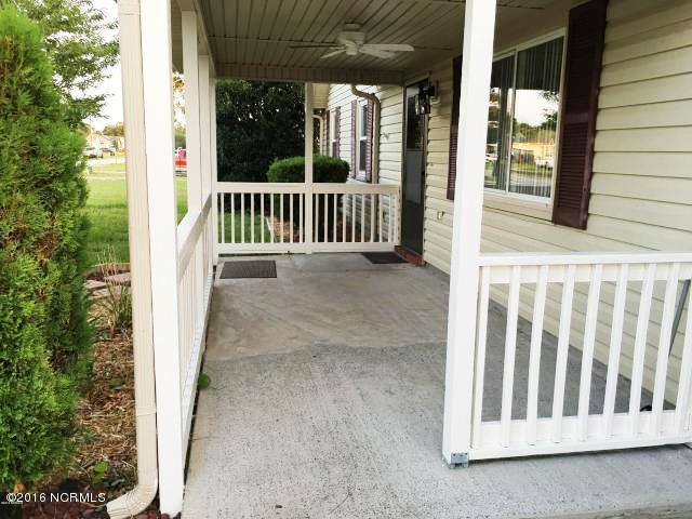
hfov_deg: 61.7
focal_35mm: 29
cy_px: 260
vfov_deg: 48.2
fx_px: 580
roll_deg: -1.0
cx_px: 346
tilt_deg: -8.0
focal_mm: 4.15
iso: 25
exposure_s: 1/40
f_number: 2.2
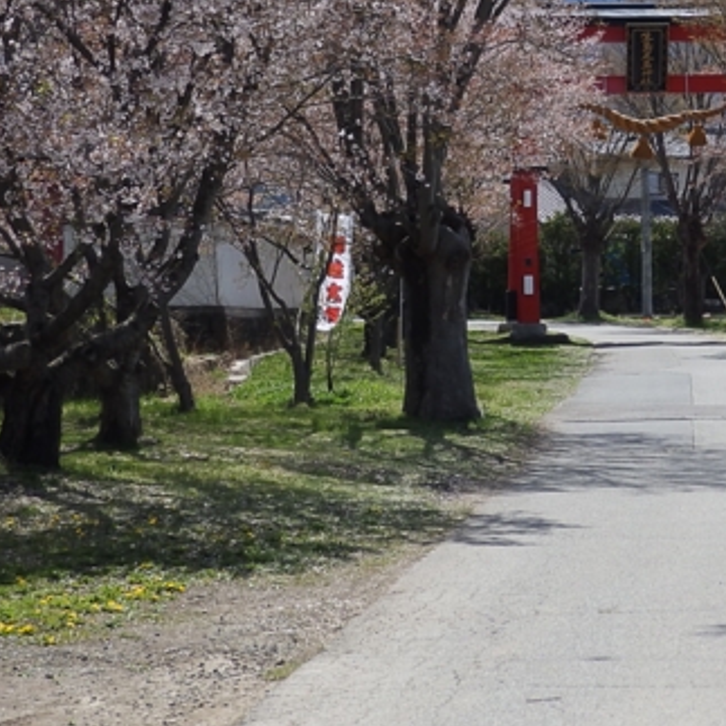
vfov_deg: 14.9
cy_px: 119
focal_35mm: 116
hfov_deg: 15.0
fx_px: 2752
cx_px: 499
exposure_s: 1/500
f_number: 4.4
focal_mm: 9.6
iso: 80
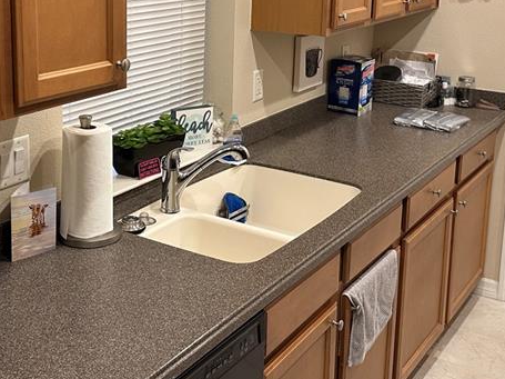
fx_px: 788
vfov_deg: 26.6
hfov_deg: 35.4
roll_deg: -0.9
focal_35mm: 54
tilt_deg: -12.5
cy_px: 84
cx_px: 193
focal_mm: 6.86
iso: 160
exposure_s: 1/60
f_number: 1.78
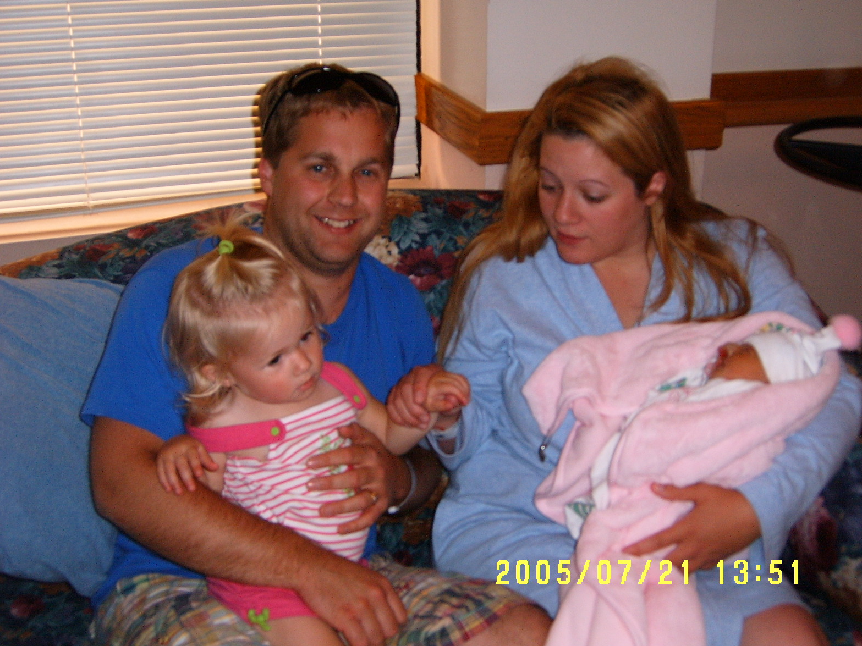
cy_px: 317
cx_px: 440
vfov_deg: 30.3
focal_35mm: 48
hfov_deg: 39.7
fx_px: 1195
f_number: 3.2
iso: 141
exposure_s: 1/30
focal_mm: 7.8
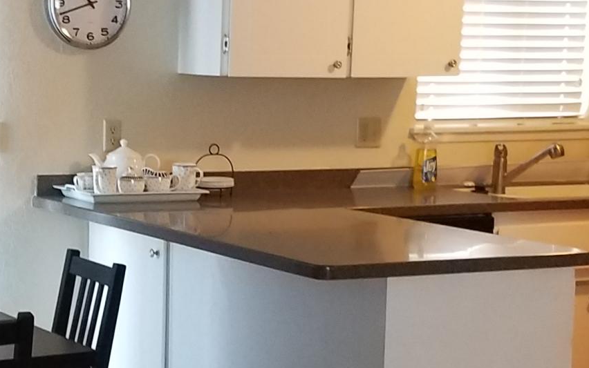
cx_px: 189
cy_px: 263
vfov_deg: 13.5
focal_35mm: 97
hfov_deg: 21.3
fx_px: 1557
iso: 160
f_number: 1.7
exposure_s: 1/24
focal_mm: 4.2
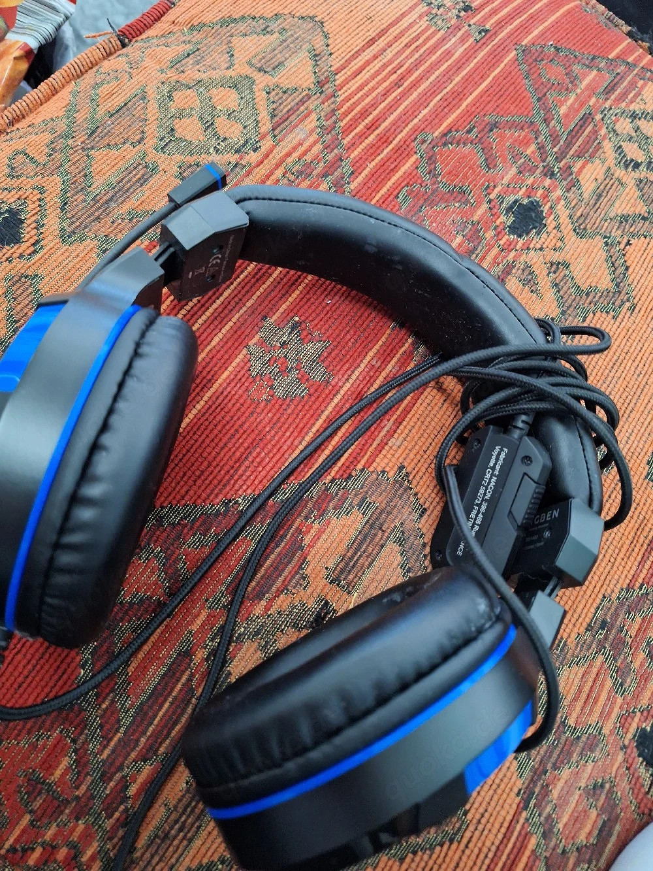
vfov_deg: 73.9
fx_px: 578
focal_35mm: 23
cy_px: 436
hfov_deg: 58.9
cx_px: 326
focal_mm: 5.54
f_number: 1.8
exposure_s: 1/20
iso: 1000
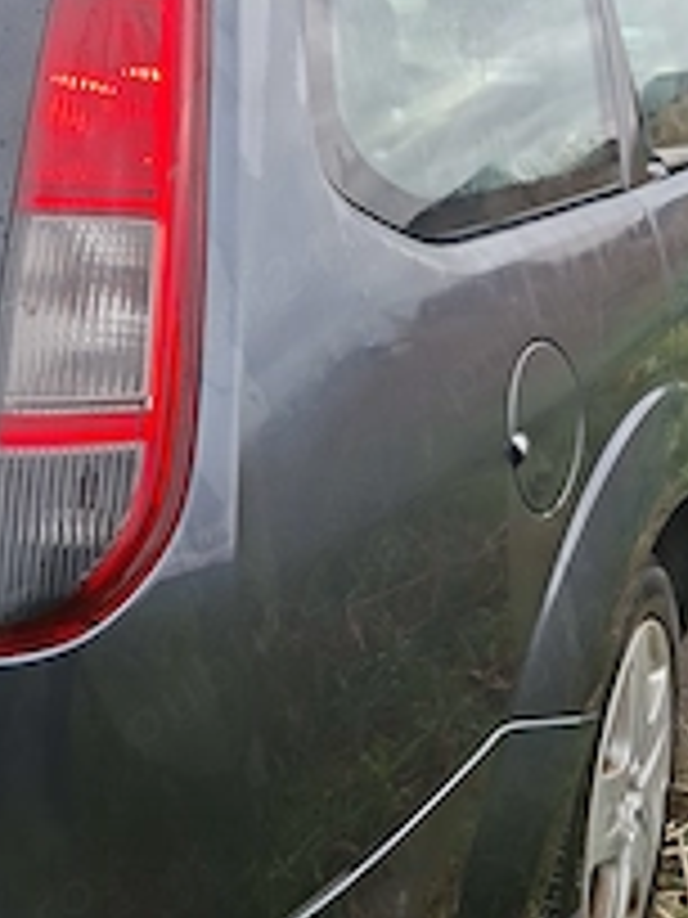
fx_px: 1193
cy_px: 369
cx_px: 423
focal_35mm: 45
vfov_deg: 41.9
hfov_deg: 32.1
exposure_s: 1/375
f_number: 1.8
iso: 50
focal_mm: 5.54
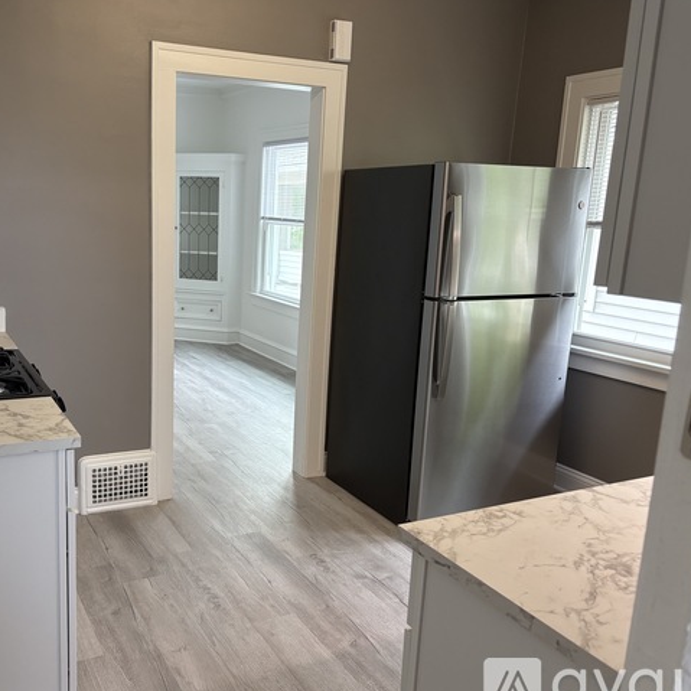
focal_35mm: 32
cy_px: 355
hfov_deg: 50.3
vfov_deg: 51.1
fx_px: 723
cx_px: 236
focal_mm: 5.96
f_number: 1.6
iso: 125
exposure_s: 1/120
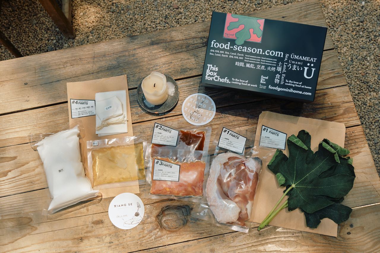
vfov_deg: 37.8
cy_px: 126
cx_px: 190
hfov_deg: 54.4
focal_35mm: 35
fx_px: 369
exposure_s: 1/200
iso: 160
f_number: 5.6
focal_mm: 23.4
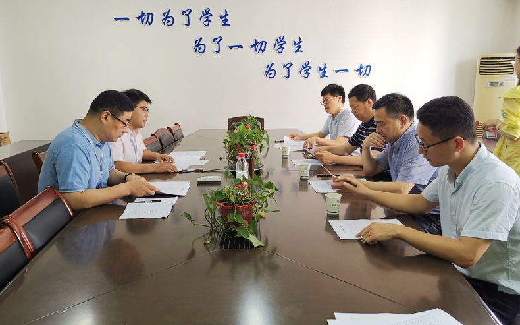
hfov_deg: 64.7
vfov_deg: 43.1
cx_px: 260
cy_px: 160
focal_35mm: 29
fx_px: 411
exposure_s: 1/100
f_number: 1.8
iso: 125
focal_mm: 4.75
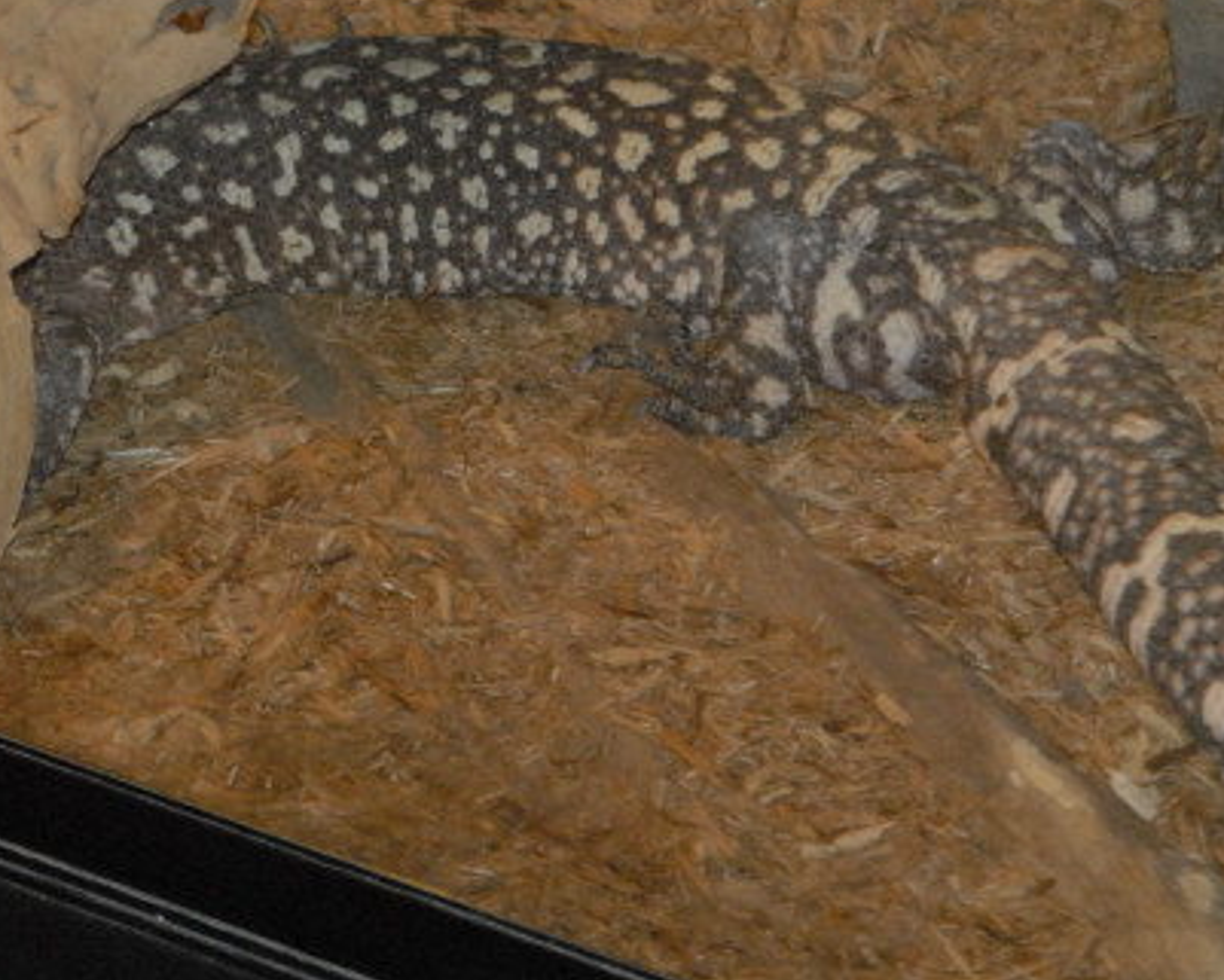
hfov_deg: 9.8
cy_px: 289
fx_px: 7138
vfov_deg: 7.8
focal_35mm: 197
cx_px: 498
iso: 1600
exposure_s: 1/30
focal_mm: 70
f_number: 5.6
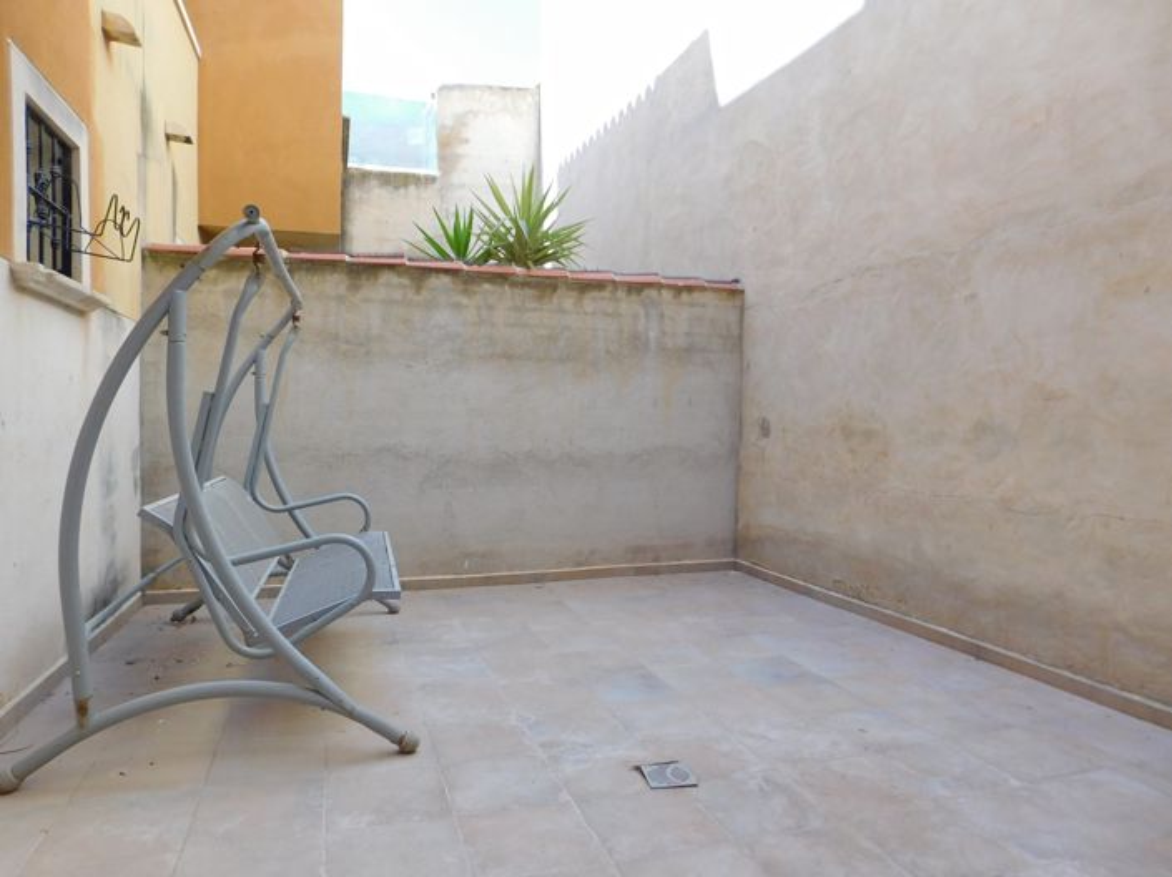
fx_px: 778
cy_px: 438
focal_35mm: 23
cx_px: 586
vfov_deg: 58.8
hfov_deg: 74.0
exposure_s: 1/320
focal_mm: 4
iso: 125
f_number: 3
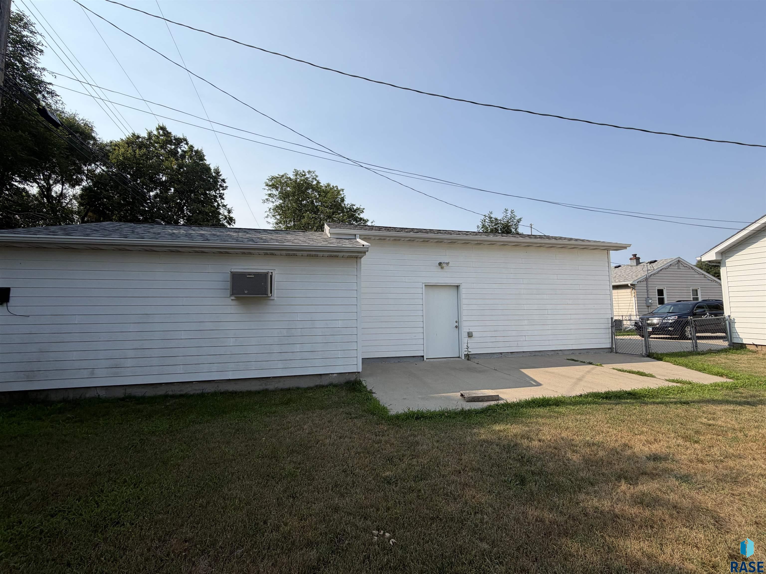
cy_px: 287
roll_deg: +0.1
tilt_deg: +4.4
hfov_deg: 102.1
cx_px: 383
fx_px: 310
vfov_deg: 85.7
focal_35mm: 14
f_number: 2.2
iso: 20
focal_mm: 2.22
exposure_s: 1/841
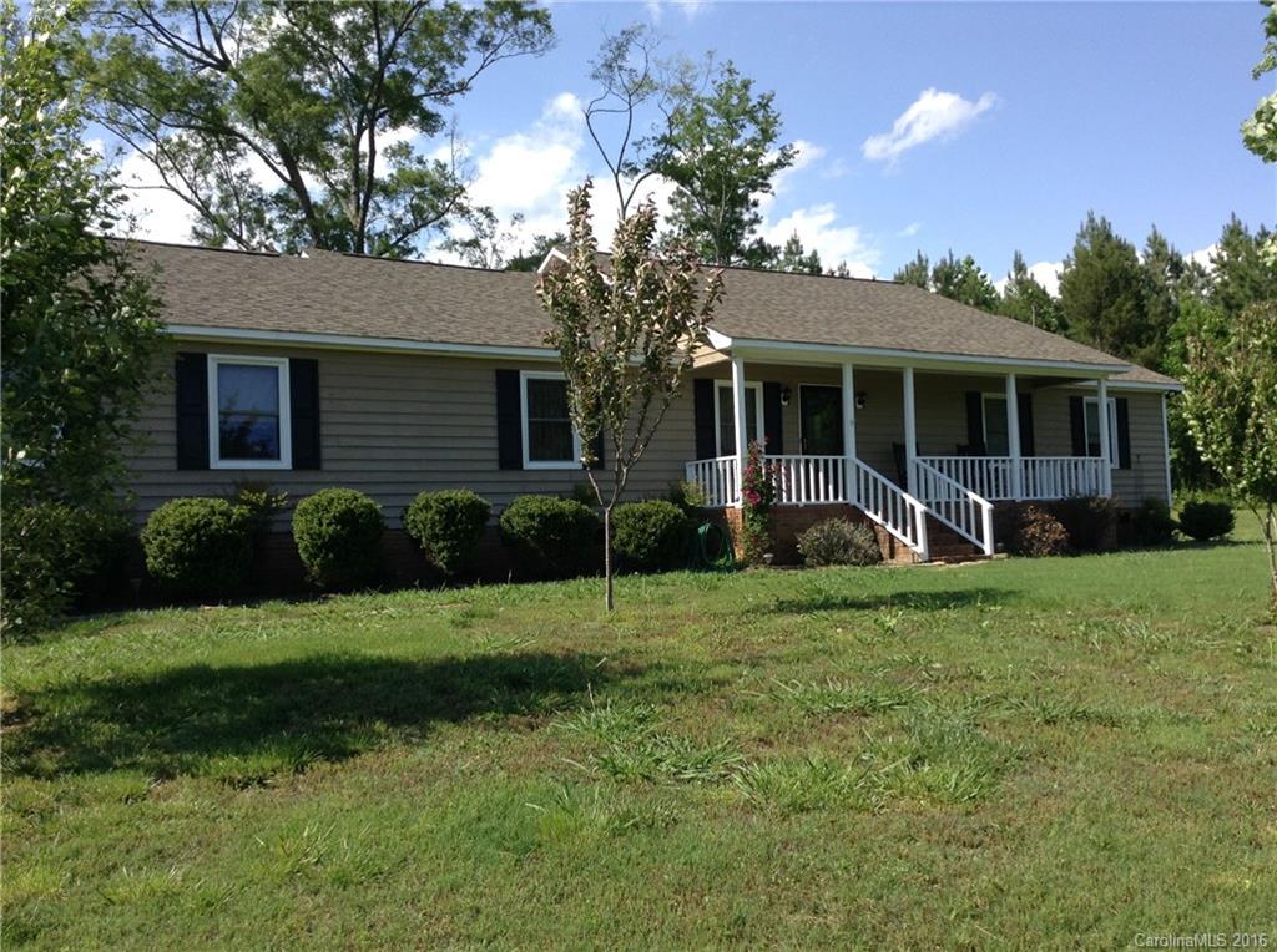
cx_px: 638
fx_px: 1215
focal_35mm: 33
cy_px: 476
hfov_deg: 55.4
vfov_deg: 42.8
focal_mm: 3.3
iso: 25
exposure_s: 1/783
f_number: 2.4
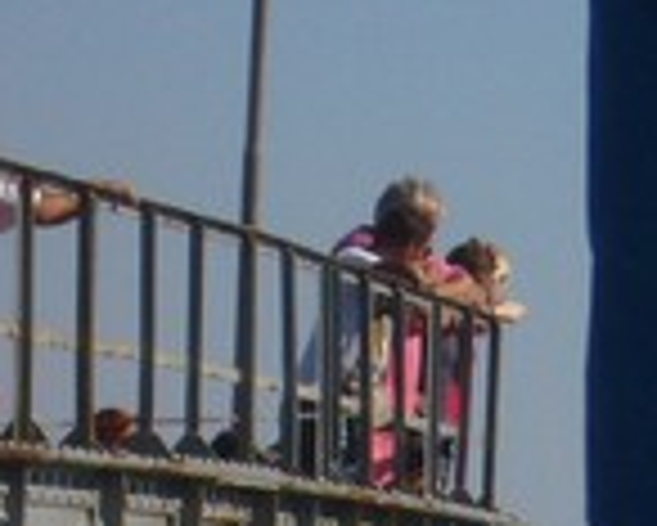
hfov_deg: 3.5
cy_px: 719
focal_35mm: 551
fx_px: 10721
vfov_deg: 2.8
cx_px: 1503
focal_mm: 17
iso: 80
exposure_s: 1/640
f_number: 4.9
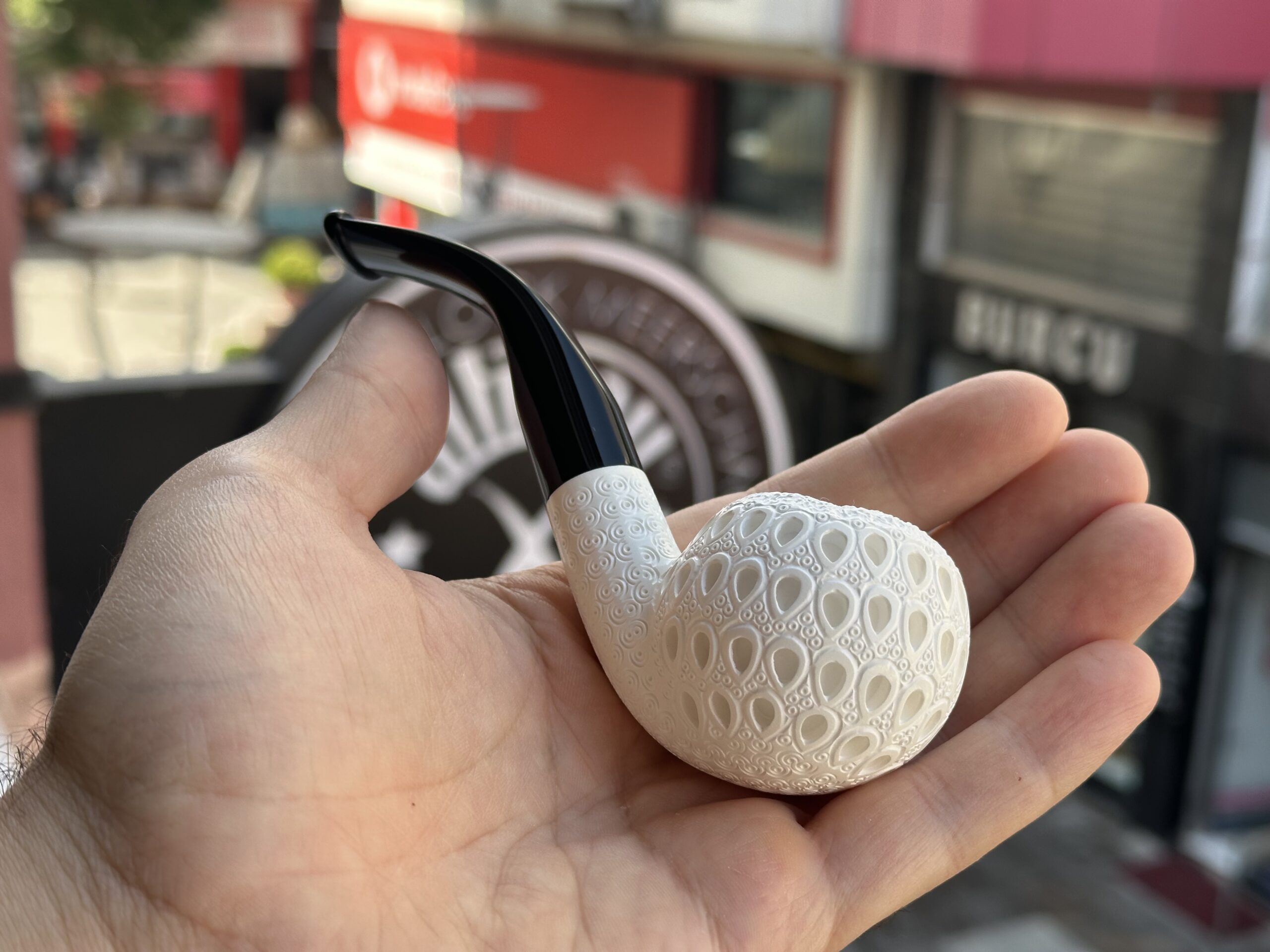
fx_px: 1761
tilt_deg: -15.3
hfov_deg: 39.7
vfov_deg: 30.3
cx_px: 635
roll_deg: -2.5
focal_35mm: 48
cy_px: 476
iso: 64
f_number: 1.78
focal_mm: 6.86
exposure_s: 1/532
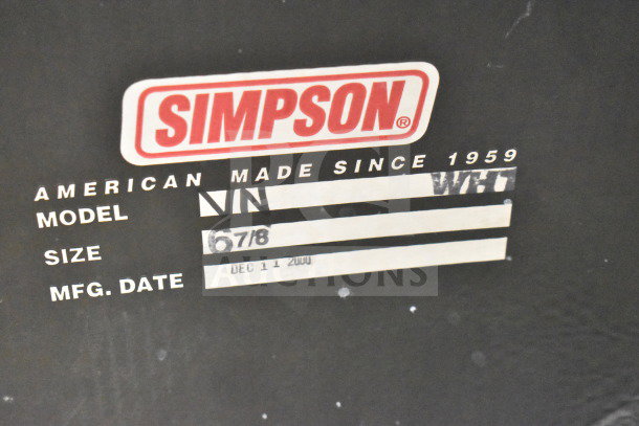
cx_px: 320
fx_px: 1278
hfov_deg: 28.1
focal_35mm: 72
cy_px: 213
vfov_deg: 18.9
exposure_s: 1/80
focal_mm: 48
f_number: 5.3
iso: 20000
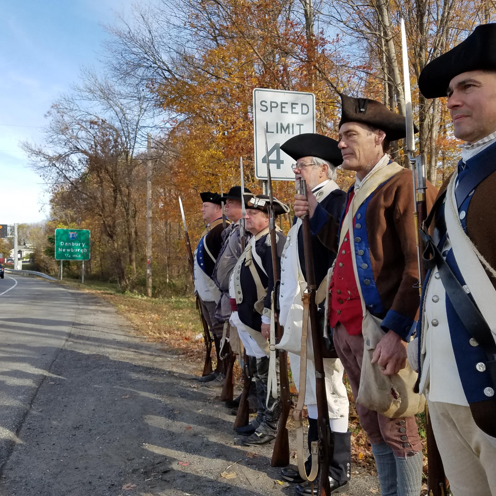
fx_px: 503
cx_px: 245
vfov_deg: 52.5
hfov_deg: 52.5
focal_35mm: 31
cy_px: 248
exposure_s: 1/1312
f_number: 1.7
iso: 50
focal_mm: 4.2
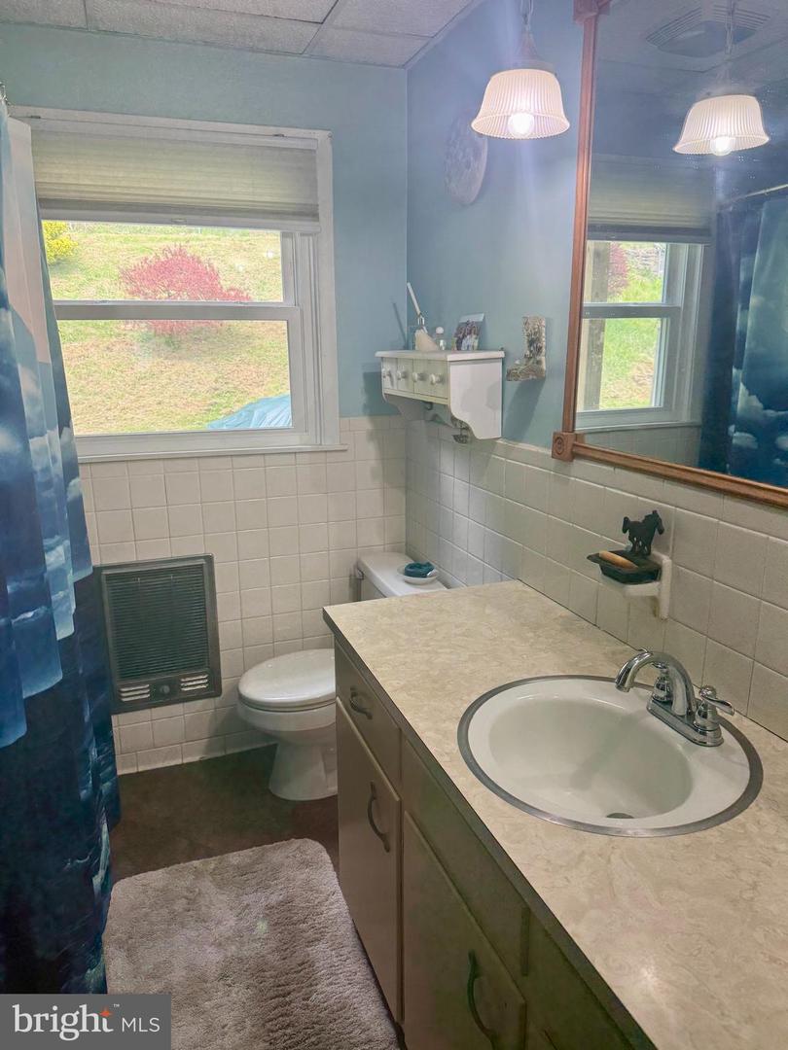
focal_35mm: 24
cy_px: 525
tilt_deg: -14.4
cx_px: 394
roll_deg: +0.8
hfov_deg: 56.8
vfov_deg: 71.6
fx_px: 728
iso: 125
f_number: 1.78
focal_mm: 6.76
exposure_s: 1/120
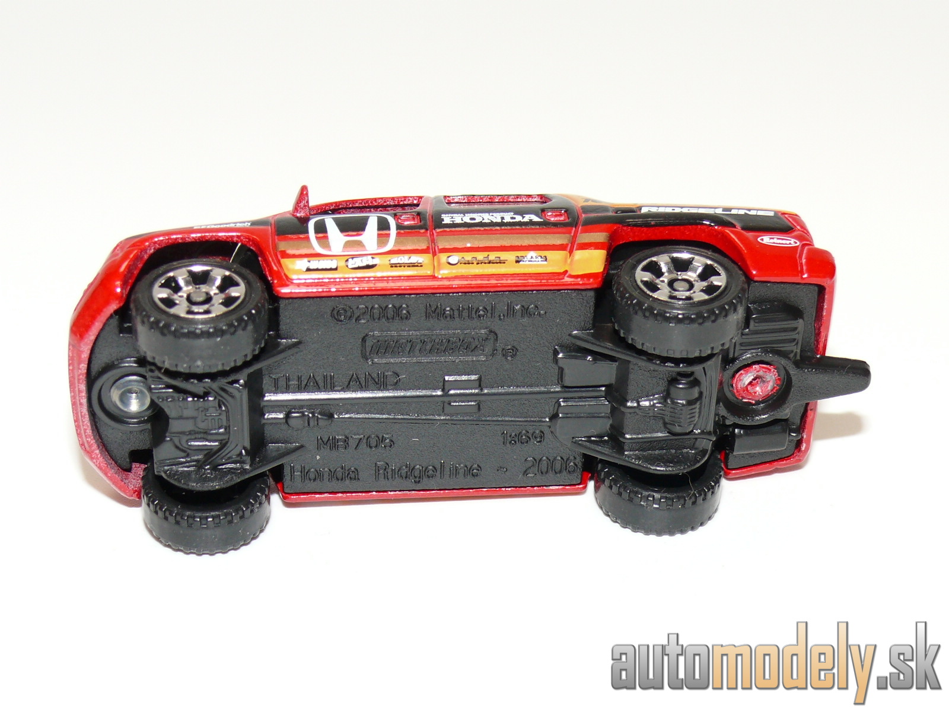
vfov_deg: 18.2
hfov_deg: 24.1
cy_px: 356
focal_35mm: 81
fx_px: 2221
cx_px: 474
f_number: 4
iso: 100
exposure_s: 1/30
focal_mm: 11.9
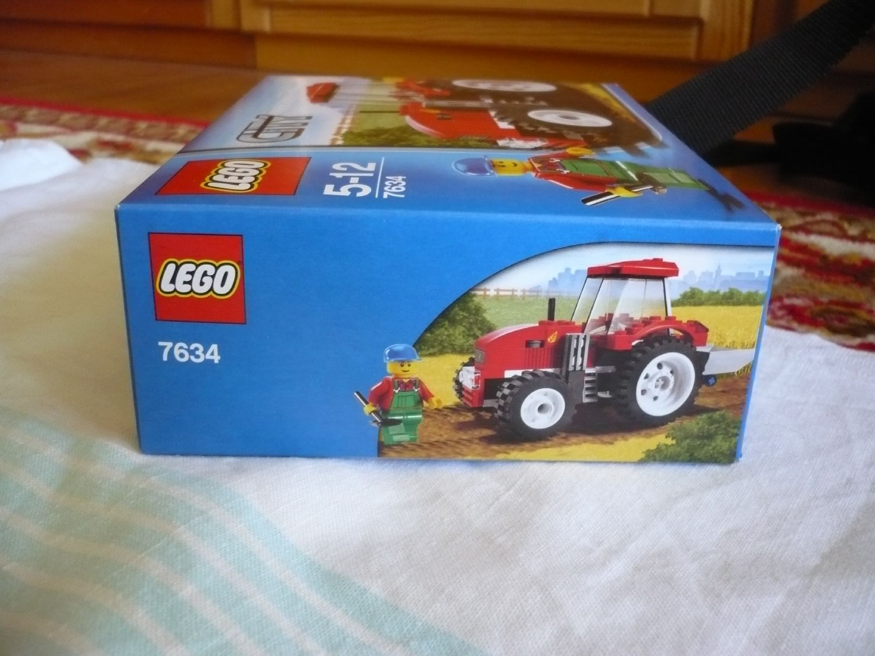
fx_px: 885
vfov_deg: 40.7
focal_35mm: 35
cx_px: 438
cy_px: 328
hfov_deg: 52.6
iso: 320
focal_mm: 5.8
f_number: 2.8
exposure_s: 1/60
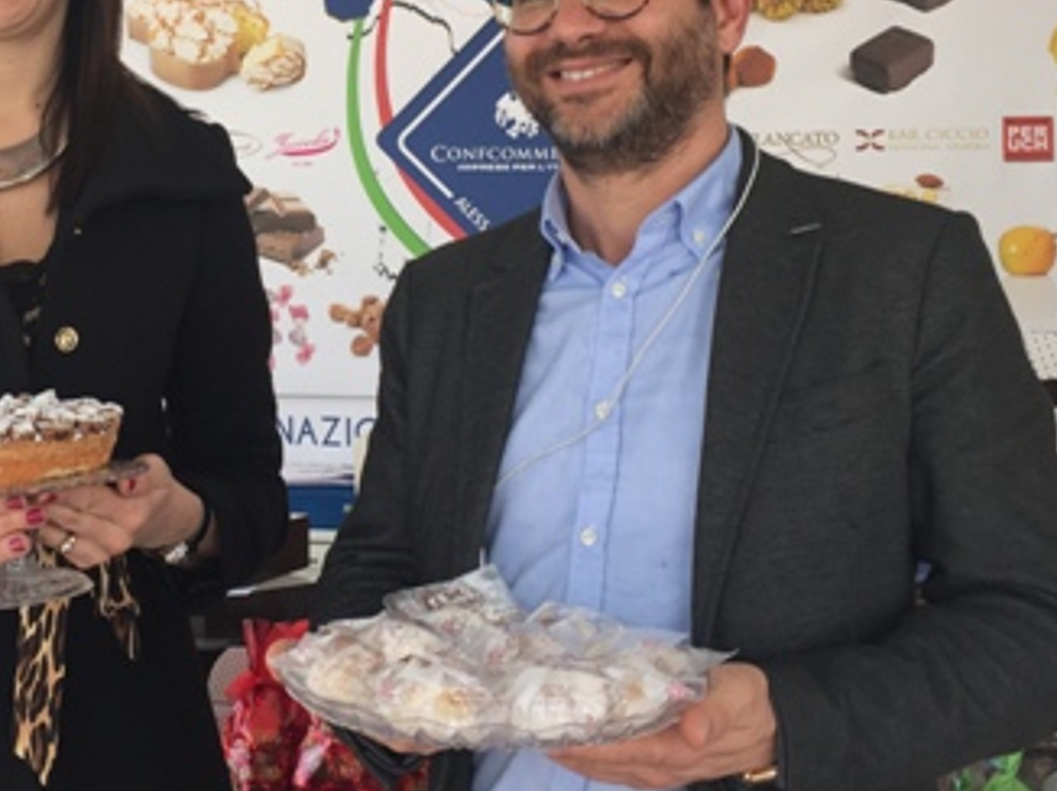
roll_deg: -2.5
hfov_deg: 33.3
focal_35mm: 57
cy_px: 233
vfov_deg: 25.4
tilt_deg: +0.7
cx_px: 289
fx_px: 1739
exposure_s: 1/356
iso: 32
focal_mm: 4.15
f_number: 2.2
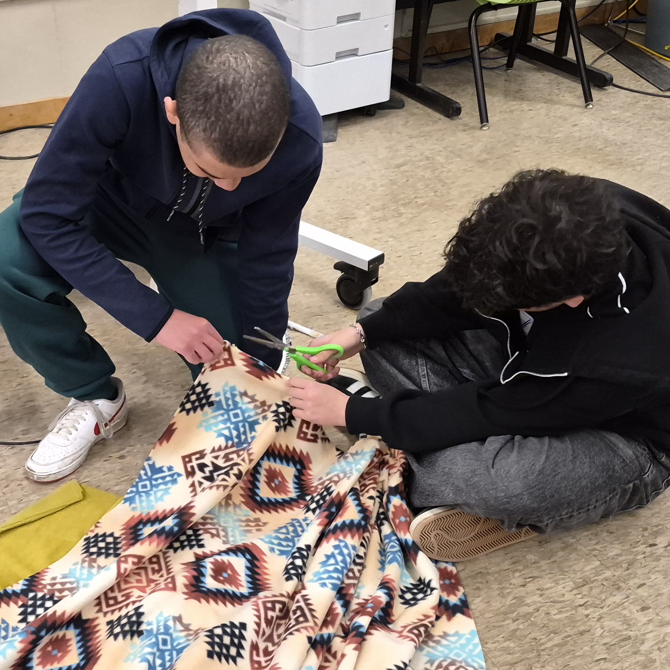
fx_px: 964
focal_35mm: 44
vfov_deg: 38.3
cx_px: 237
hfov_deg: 38.0
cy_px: 361
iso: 1250
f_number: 1.8
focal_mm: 5.4
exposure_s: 1/120
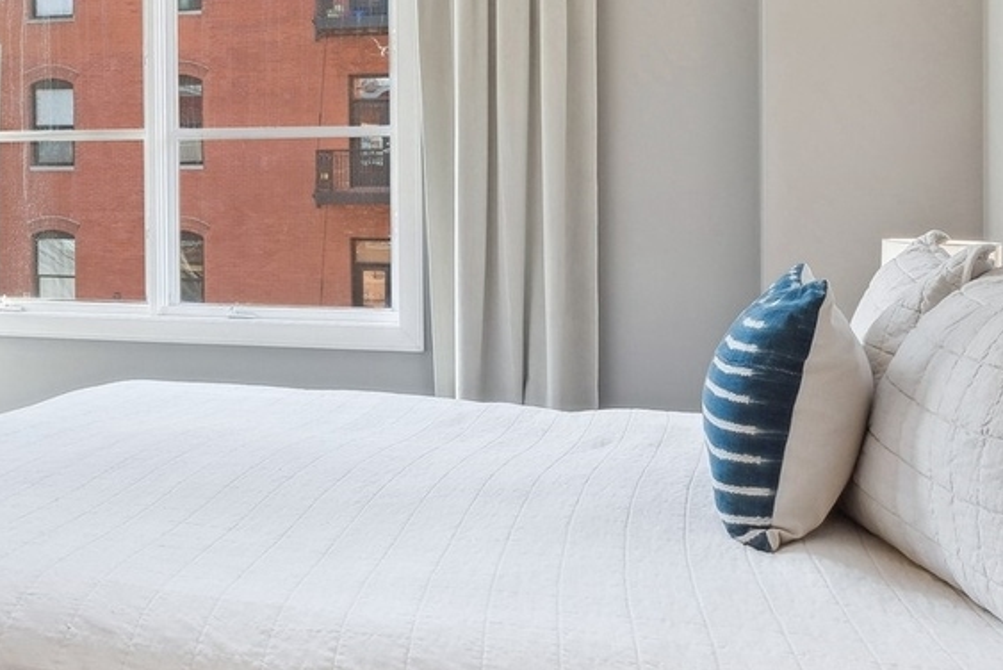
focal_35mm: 46
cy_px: 239
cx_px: 214
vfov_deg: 29.1
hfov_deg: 41.1
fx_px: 1282
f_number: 8
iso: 320
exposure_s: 1/25
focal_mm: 16
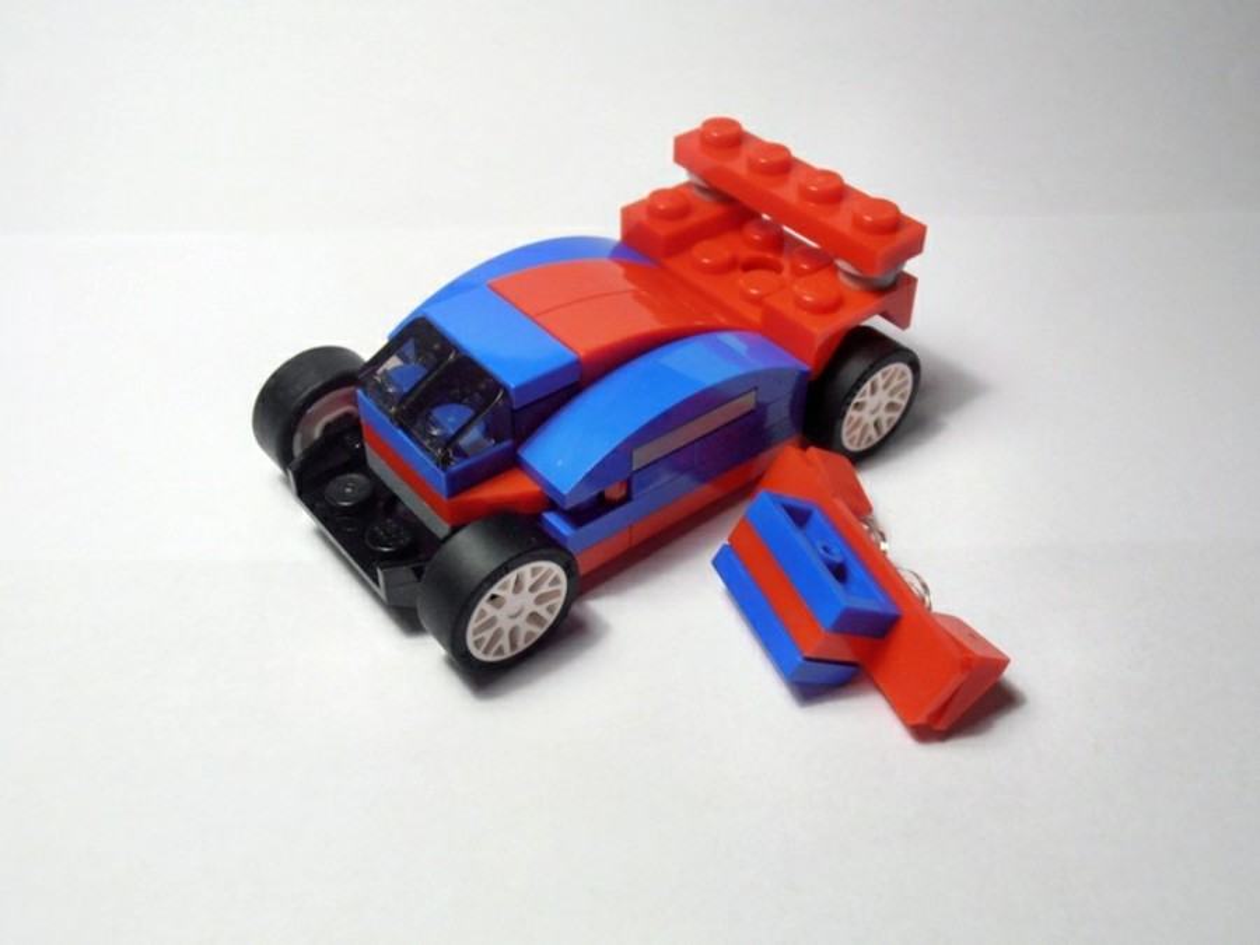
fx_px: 1347
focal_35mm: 37
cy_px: 472
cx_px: 630
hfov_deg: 50.1
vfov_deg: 38.7
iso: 80
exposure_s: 1/50
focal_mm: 6.61
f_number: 3.9
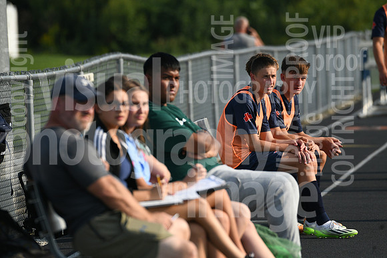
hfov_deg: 5.9
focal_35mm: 350
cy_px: 129
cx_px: 194
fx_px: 3763
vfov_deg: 3.9
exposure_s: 1/5000
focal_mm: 350
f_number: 5.6
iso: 1250
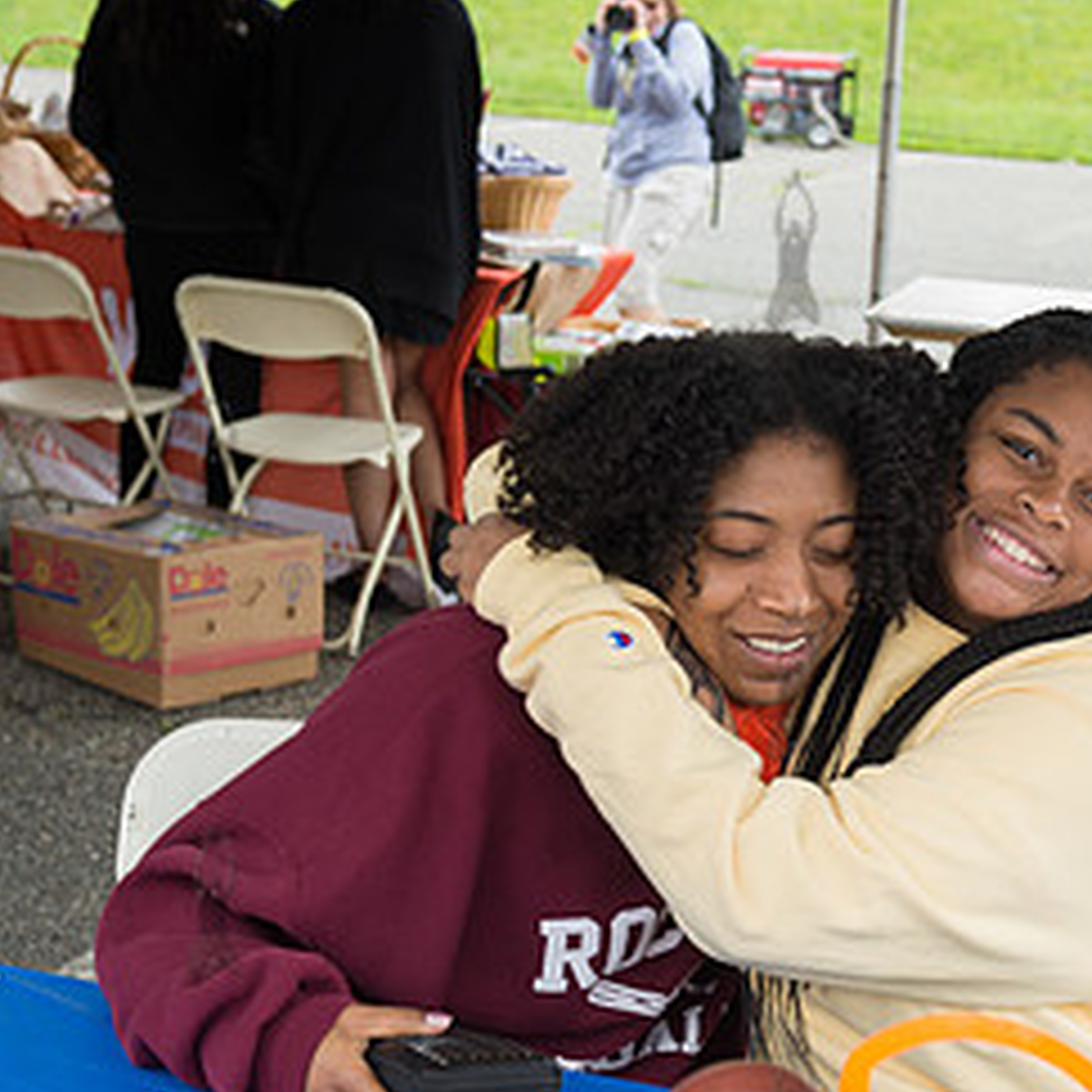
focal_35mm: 71
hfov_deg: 24.1
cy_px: 681
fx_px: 2534
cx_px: 791
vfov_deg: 24.3
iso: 200
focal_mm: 35
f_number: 4
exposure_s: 1/250
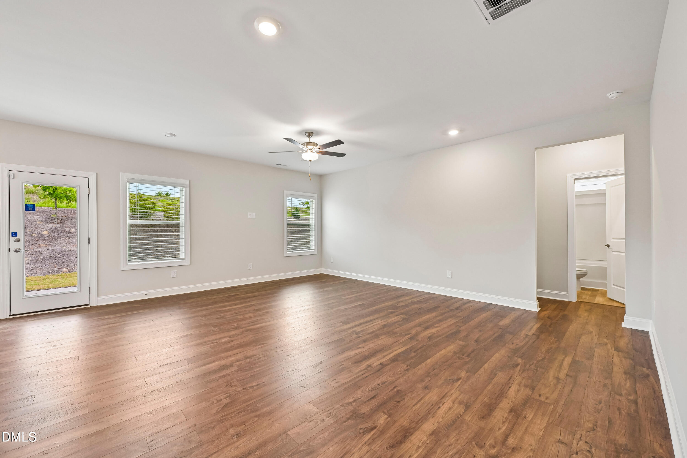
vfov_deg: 81.2
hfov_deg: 104.3
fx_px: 267
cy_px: 229
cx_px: 344
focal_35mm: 14
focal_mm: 14
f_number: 8
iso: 360
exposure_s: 1/40
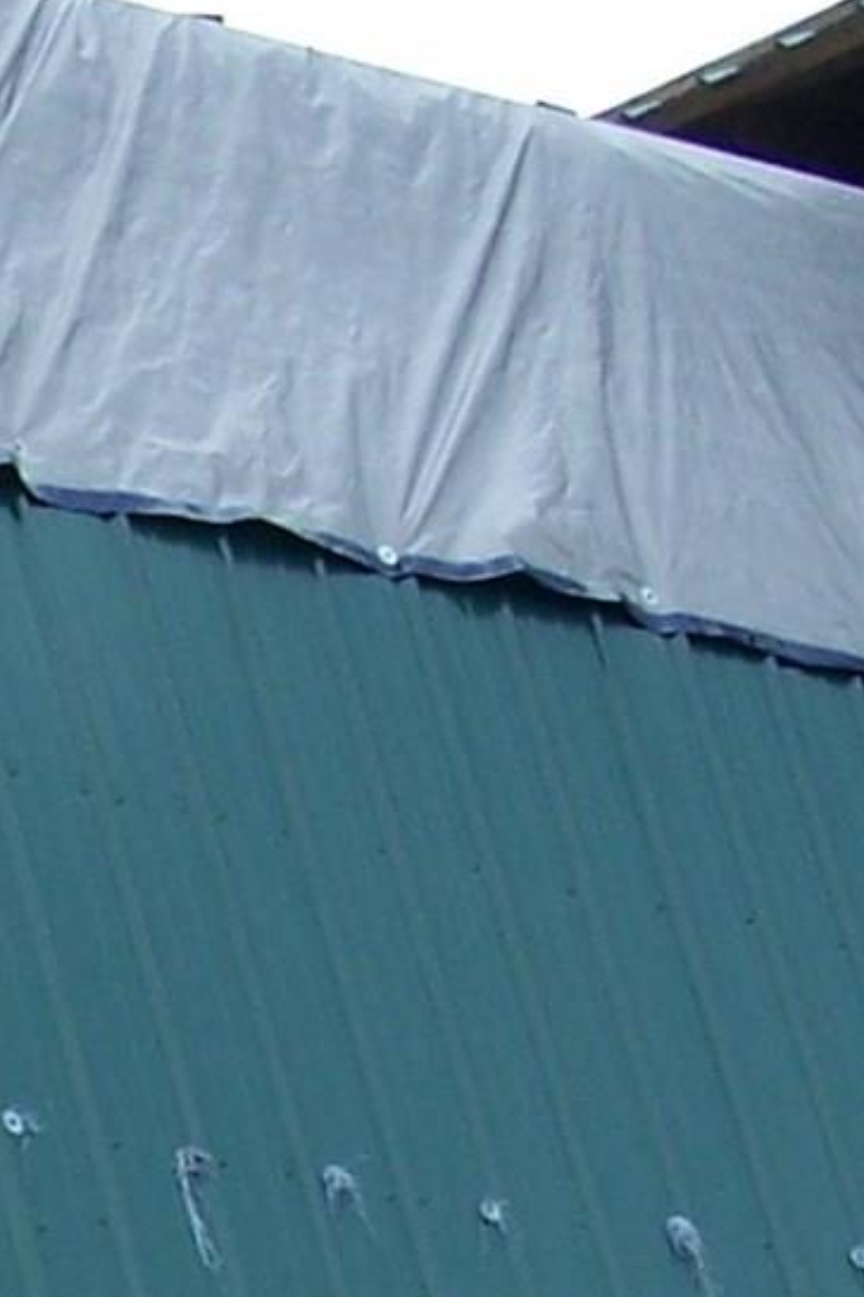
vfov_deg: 9.4
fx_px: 7600
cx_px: -914
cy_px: 2239
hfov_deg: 6.3
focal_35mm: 211
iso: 80
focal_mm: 8
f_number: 3
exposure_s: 1/640
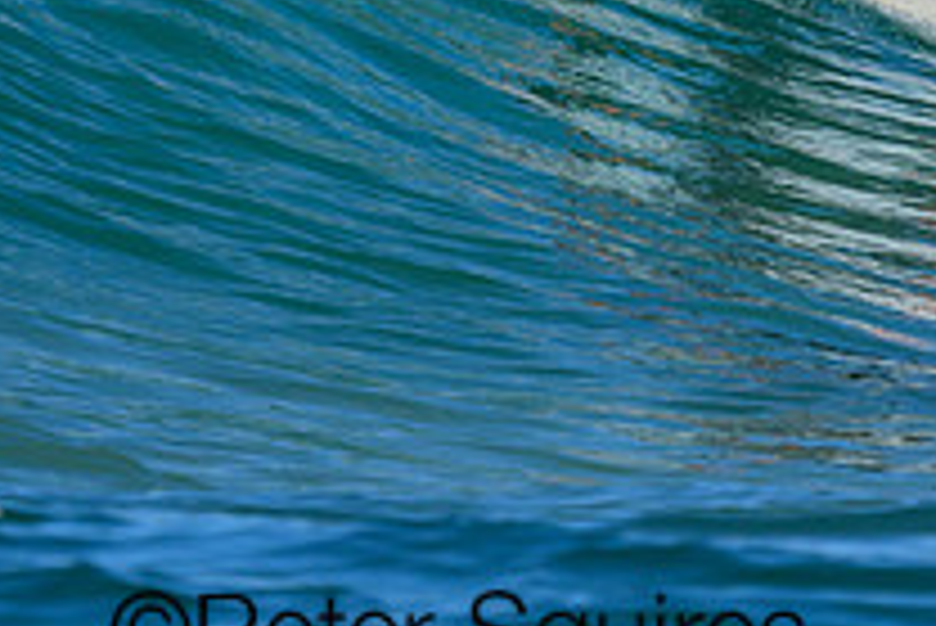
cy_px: 77
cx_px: 414
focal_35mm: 2749
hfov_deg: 0.7
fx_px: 71521
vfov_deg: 0.5
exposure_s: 1/2000
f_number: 6.3
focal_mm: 800
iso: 320
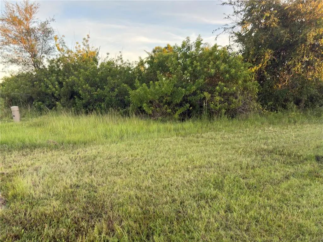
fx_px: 243
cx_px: 162
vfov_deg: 53.1
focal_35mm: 26
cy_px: 121
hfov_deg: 67.3
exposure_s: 1/311
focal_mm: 5.96
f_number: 1.6
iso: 32
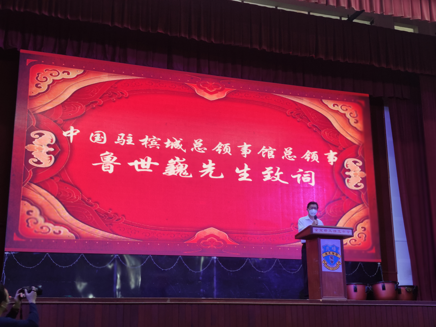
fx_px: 630
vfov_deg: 29.1
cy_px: 164
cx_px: 218
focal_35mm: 50
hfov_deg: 38.2
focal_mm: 8.16
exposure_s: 1/50
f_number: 2
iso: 73
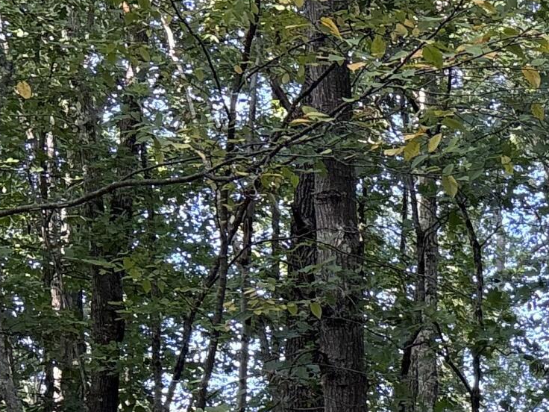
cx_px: 1108
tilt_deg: +1.0
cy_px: 554
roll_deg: +0.5
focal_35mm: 106
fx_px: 1681
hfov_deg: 15.0
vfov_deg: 13.4
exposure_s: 1/114
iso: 125
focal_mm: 5.96
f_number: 1.6
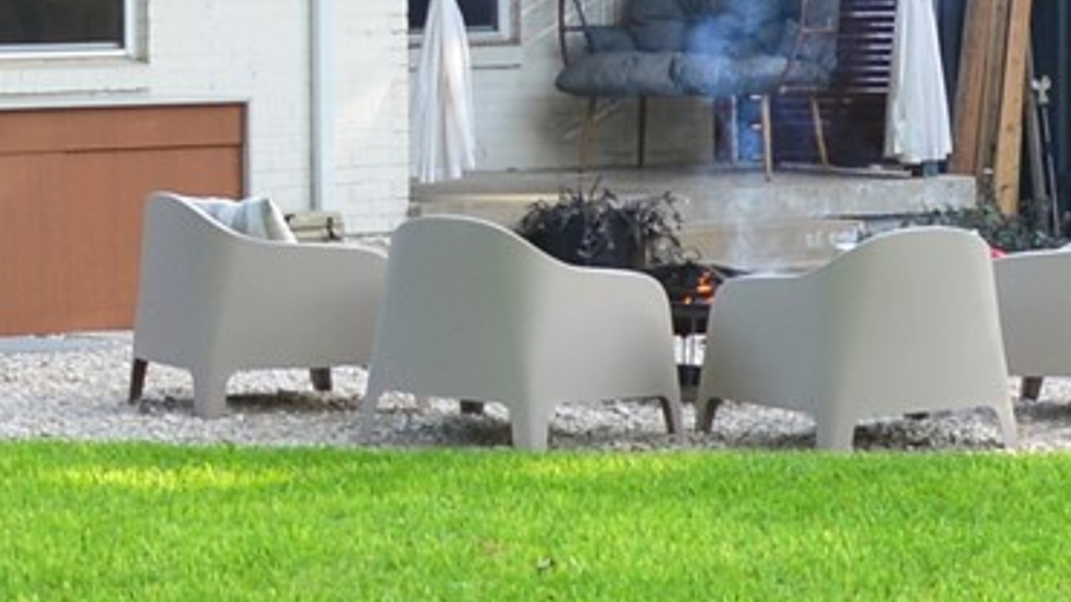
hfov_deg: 12.9
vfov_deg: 7.3
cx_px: 152
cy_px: 315
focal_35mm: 166
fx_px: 4713
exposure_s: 1/125
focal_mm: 18
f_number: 5
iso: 250
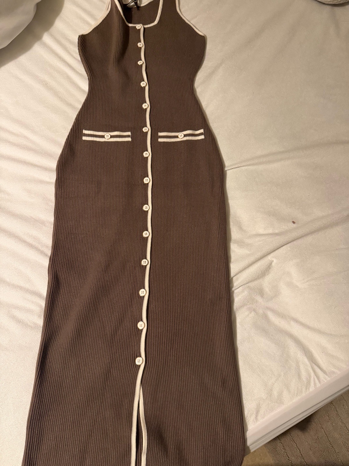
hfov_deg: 56.8
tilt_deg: -72.8
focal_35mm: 24
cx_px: 174
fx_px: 323
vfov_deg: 71.6
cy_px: 233
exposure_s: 1/50
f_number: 1.78
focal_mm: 6.76
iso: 800
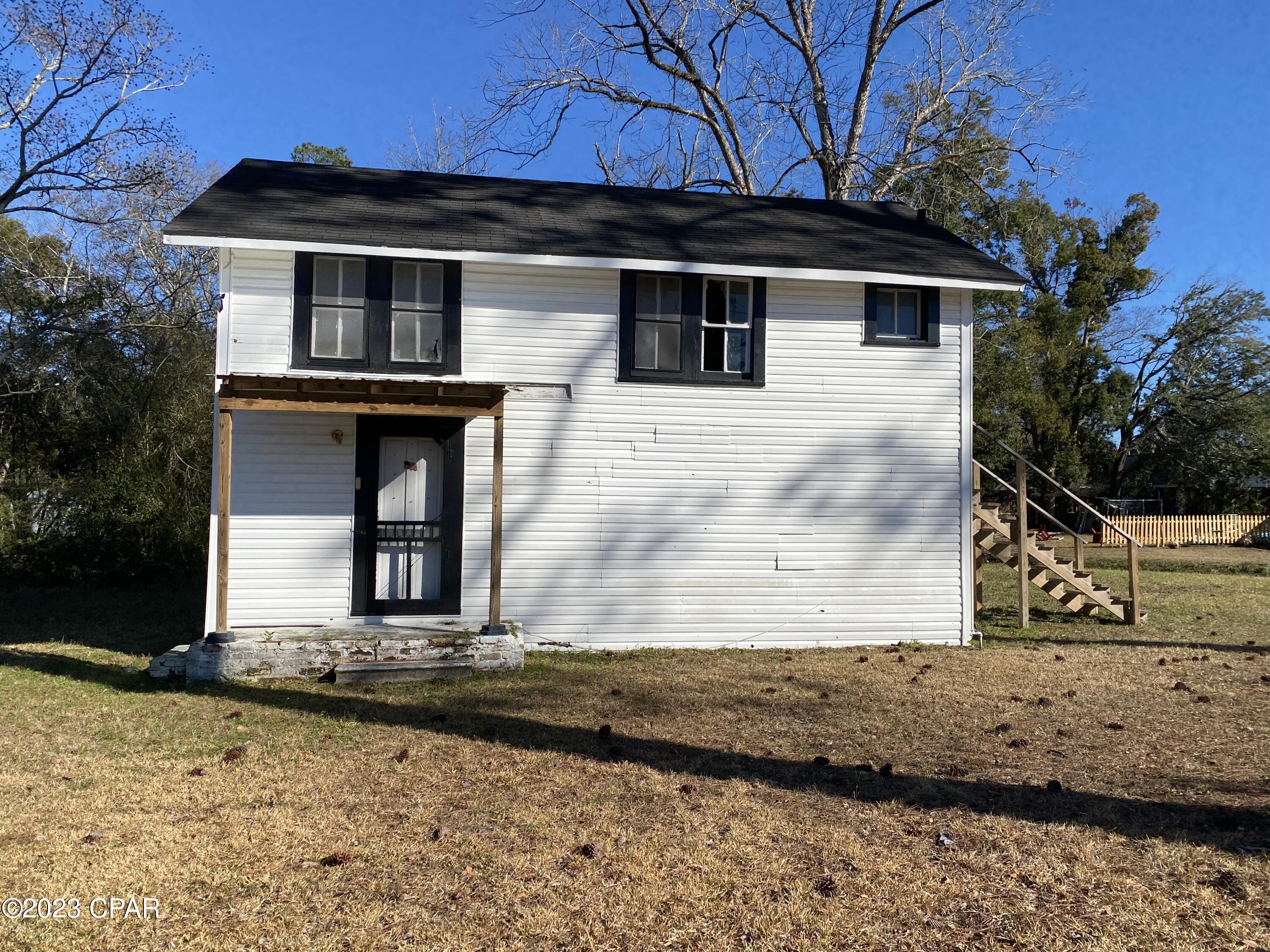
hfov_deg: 67.3
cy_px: 476
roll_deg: +0.3
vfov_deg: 53.1
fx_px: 954
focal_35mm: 26
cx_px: 635
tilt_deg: +1.1
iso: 32
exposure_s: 1/4444
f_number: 1.8
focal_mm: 4.25
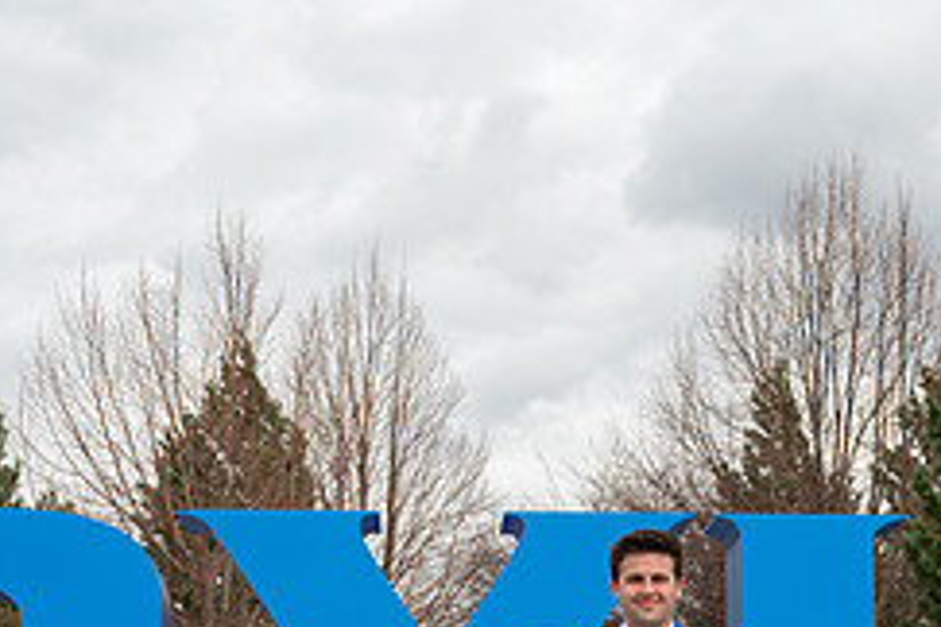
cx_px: 643
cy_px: 708
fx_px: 2561
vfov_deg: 13.6
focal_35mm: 98
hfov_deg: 20.7
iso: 250
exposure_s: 1/1600
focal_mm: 40
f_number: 4
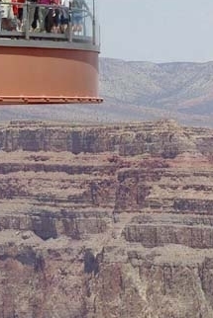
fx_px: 2323
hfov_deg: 5.2
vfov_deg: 7.9
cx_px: 191
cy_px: 127
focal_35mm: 262
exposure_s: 1/213
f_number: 8.3
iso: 100
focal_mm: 24
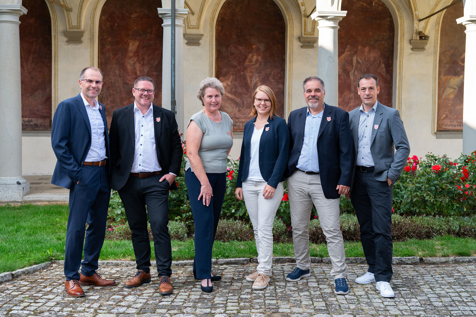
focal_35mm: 42
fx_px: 555
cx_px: 238
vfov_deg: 31.8
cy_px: 158
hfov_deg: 46.4
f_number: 4
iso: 220
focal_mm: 42
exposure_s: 1/250
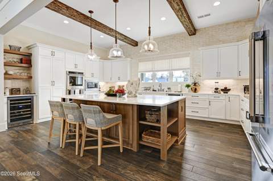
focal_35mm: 17
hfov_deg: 93.4
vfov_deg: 70.2
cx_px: 136
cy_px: 90
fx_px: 129
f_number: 10
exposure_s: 1/20
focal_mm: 17
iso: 720
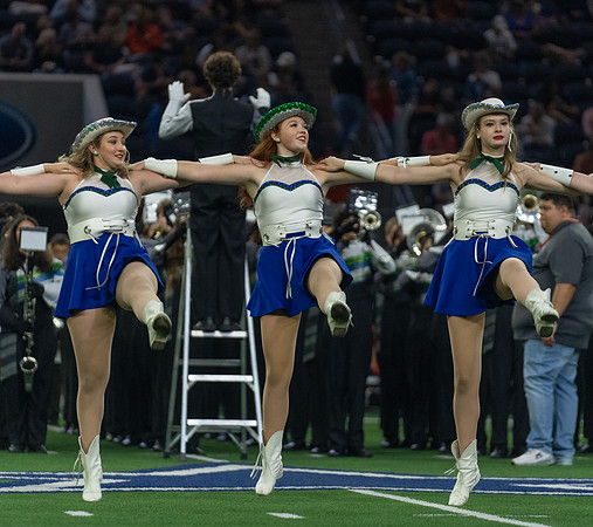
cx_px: 286
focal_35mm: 285
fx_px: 5221
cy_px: 267
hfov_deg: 6.5
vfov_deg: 5.8
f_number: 2.8
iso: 2500
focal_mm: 200
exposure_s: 1/1000
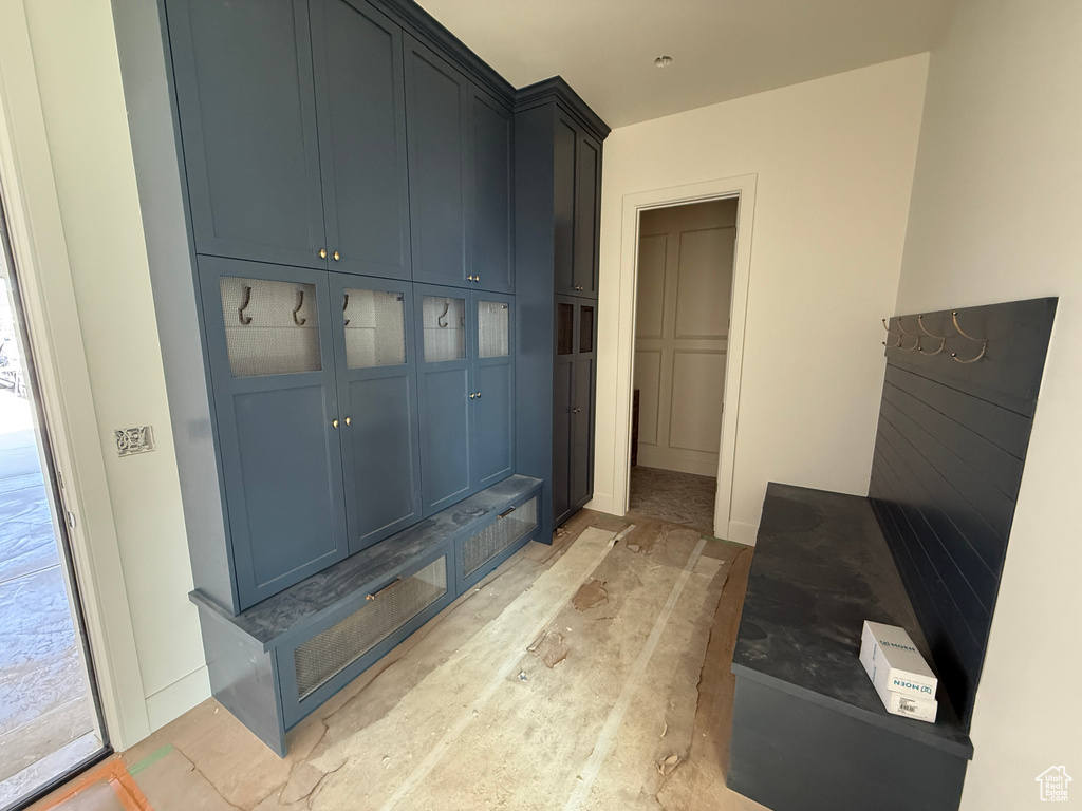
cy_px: 406
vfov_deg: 85.7
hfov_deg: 102.1
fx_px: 438
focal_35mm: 14
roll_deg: +0.8
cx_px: 541
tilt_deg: -9.9
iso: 400
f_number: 2.2
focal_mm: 2.22
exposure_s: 1/74
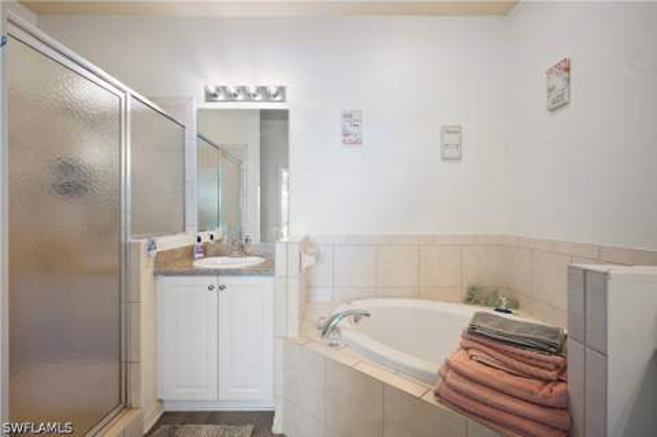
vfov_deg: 71.9
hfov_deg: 95.0
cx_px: 328
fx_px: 301
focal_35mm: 16
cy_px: 218
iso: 400
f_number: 8
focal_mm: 16.5
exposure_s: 1/10
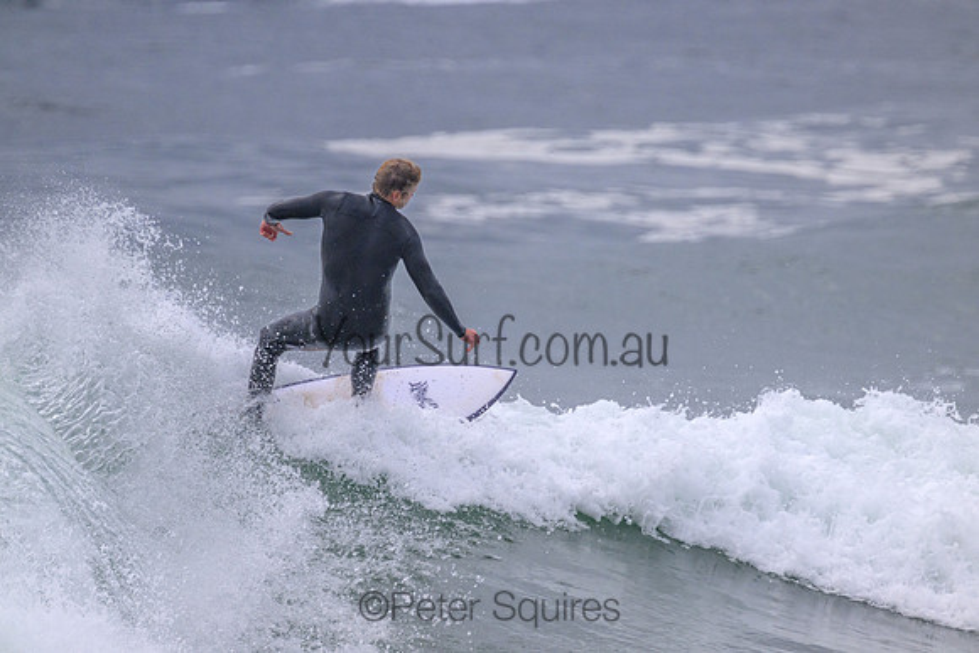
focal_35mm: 800
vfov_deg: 1.7
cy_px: 326
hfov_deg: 2.6
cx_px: 490
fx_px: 21760
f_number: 11
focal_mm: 800
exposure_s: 1/1600
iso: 1600
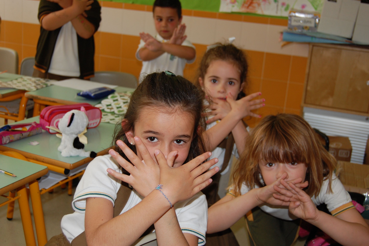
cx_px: 184
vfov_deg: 28.9
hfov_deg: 42.4
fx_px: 476
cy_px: 123
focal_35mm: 46
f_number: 4.5
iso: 400
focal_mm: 31
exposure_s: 1/60
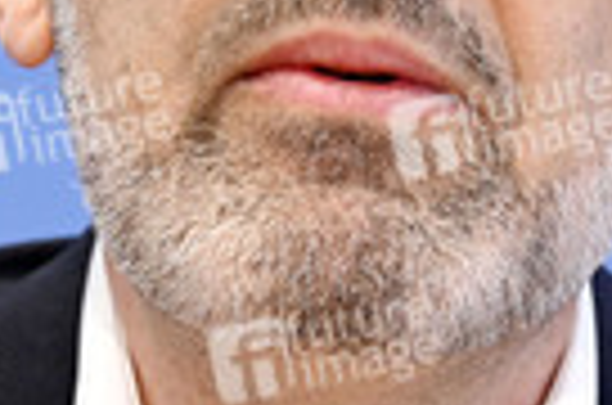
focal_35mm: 431
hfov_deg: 4.8
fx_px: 7310
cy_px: 14
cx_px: 385
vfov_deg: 3.2
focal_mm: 130
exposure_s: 1/500
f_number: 5
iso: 3200
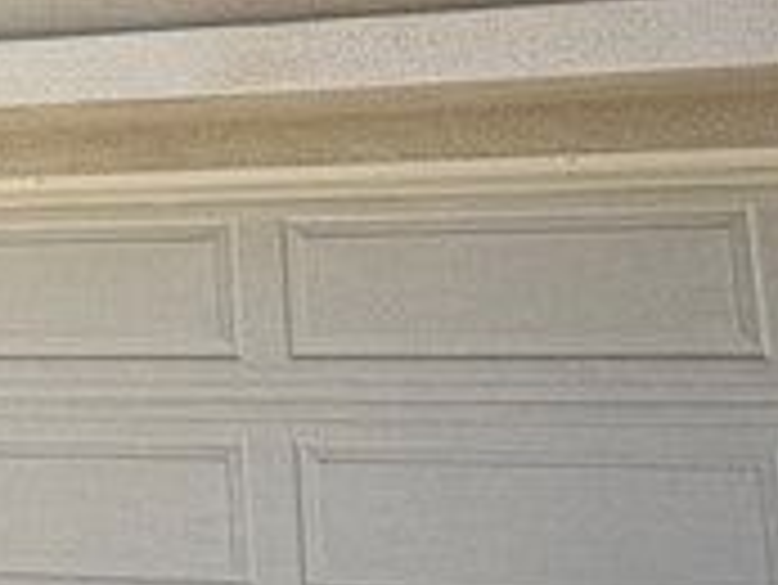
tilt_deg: +12.4
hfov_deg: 21.3
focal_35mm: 83
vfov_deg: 17.3
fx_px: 1867
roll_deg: -0.6
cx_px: -243
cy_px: -40
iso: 25
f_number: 2.2
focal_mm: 2.22
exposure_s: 1/770
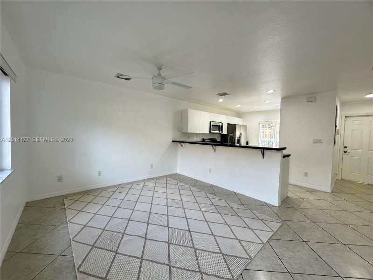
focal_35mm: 14
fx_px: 151
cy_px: 140
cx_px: 186
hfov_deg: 102.1
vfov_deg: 85.7
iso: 160
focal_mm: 2.22
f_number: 2.2
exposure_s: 1/120
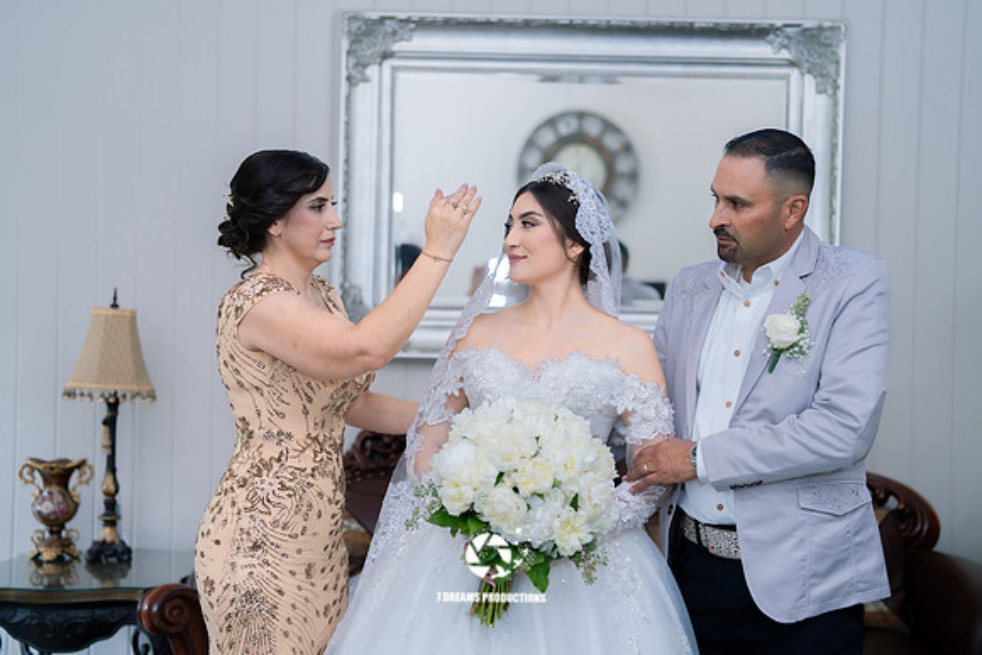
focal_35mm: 50
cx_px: 491
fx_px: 1364
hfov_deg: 39.6
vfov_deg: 27.0
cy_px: 328
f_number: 2
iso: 640
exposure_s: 1/200
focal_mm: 50
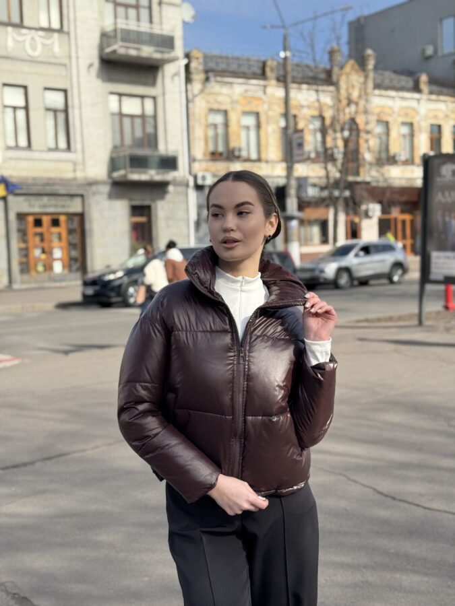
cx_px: 228
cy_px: 303
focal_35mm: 48
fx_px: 841
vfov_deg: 39.7
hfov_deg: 30.3
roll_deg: +1.6
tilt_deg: -3.2
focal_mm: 6.76
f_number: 1.78
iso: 64
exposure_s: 1/2513
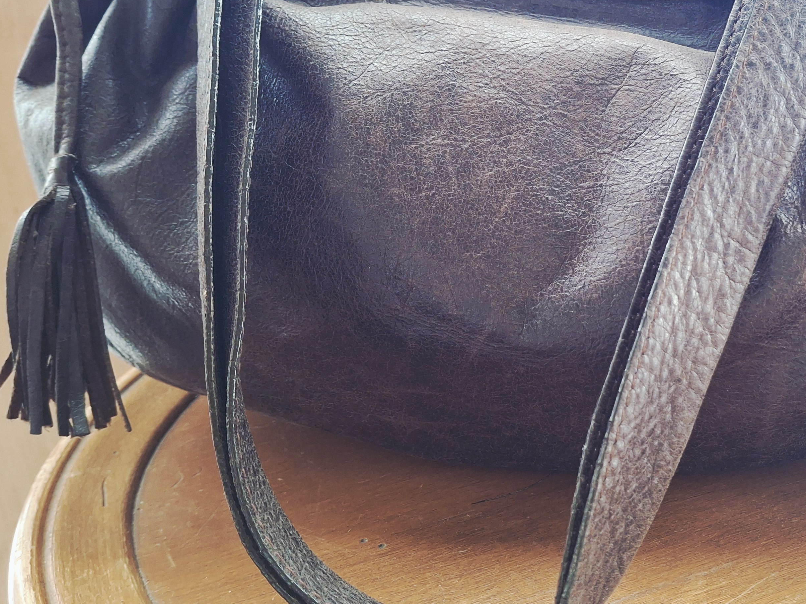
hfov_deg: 43.8
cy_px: 243
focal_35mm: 42
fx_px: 978
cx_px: 568
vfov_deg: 34.2
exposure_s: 1/33
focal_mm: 4.69
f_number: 1.8
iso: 320
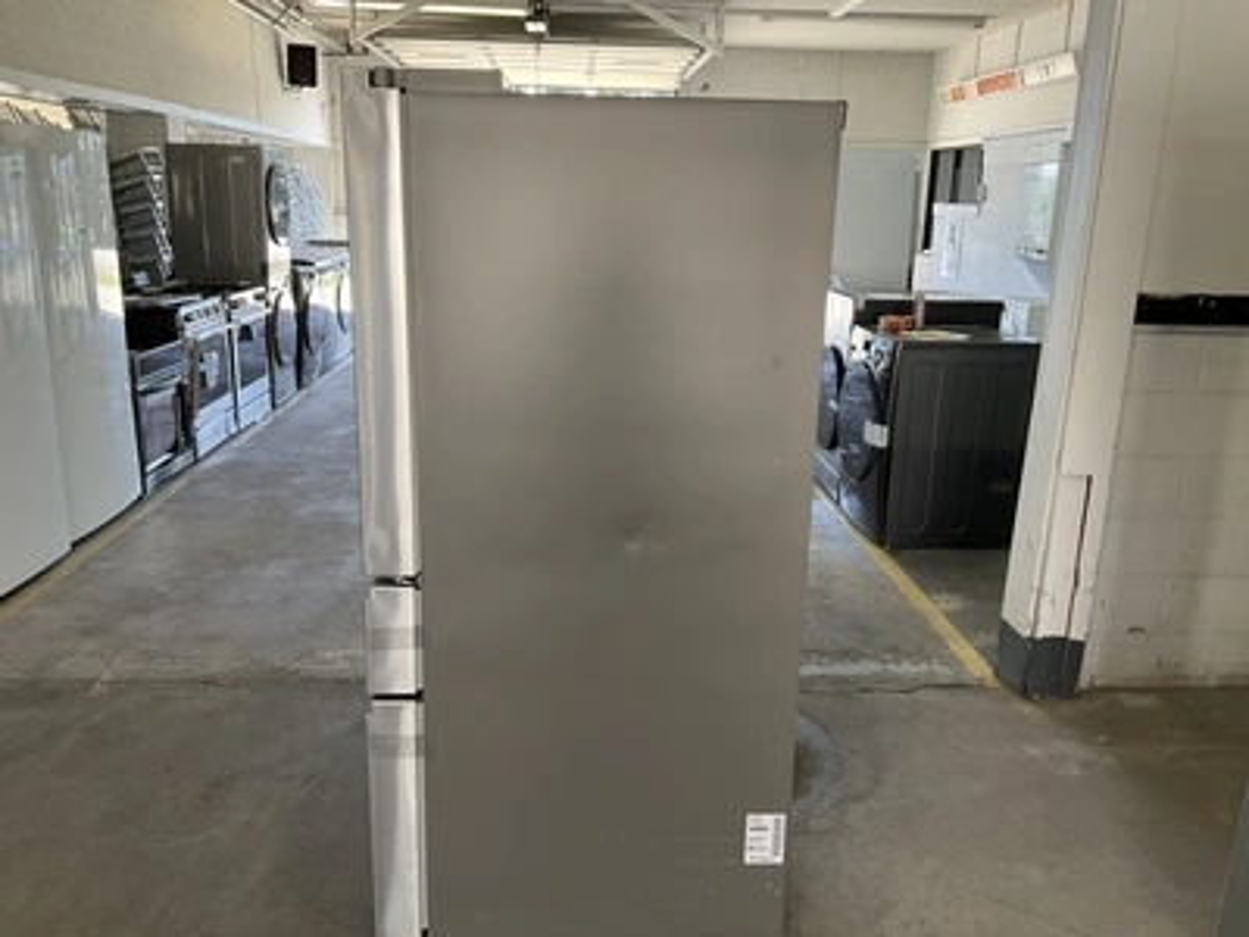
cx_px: 624
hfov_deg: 61.7
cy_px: 468
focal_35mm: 29
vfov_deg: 48.2
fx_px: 1046
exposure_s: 1/60
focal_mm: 3
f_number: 1.8
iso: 50
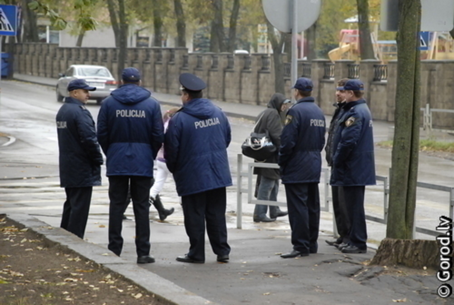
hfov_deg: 12.2
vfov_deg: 8.2
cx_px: 227
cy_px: 152
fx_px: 2122
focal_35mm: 168
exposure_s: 1/180
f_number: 5.6
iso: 1250
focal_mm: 112
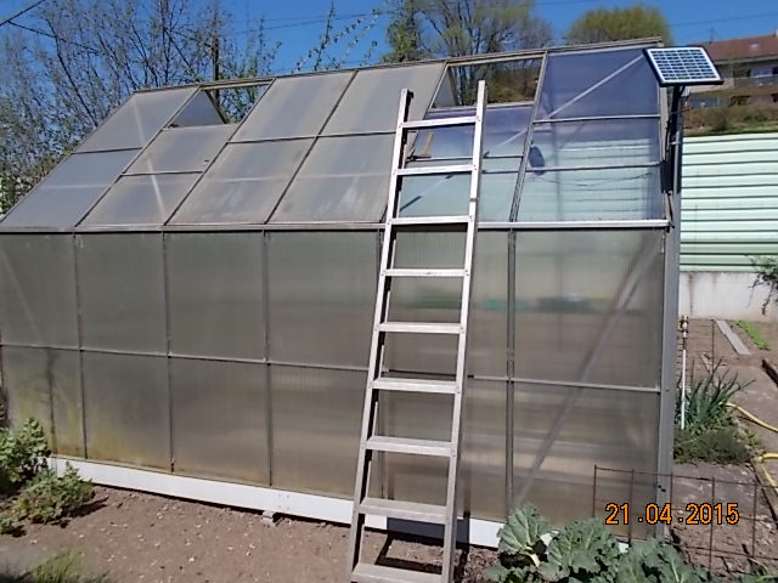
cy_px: 292
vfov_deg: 46.8
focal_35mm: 30
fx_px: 674
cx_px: 389
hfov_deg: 60.0
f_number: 8.6
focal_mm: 5.3
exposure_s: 1/200
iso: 80
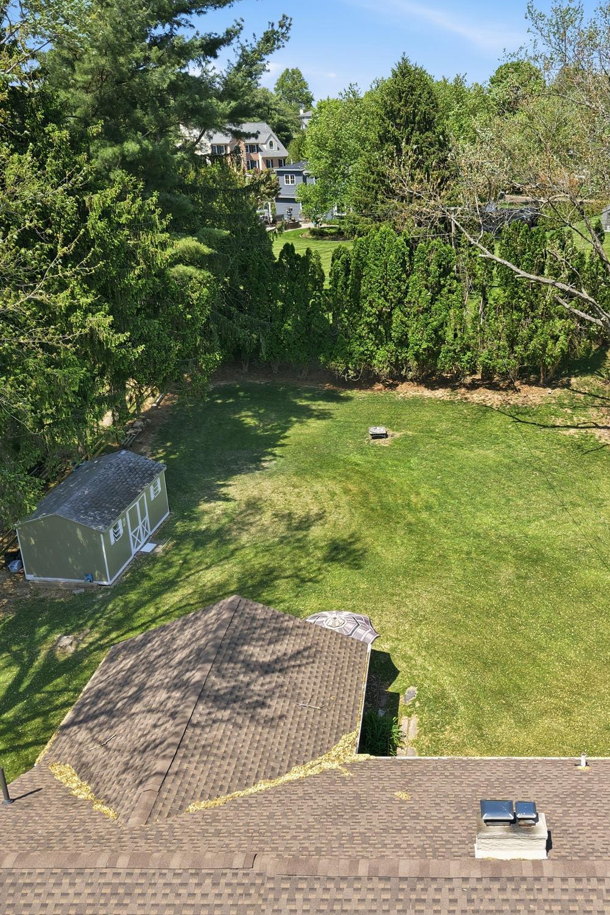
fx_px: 864
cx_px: 429
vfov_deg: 55.8
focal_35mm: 34
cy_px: 460
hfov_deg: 38.2
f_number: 1.8
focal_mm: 8.7
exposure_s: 1/2000
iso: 140
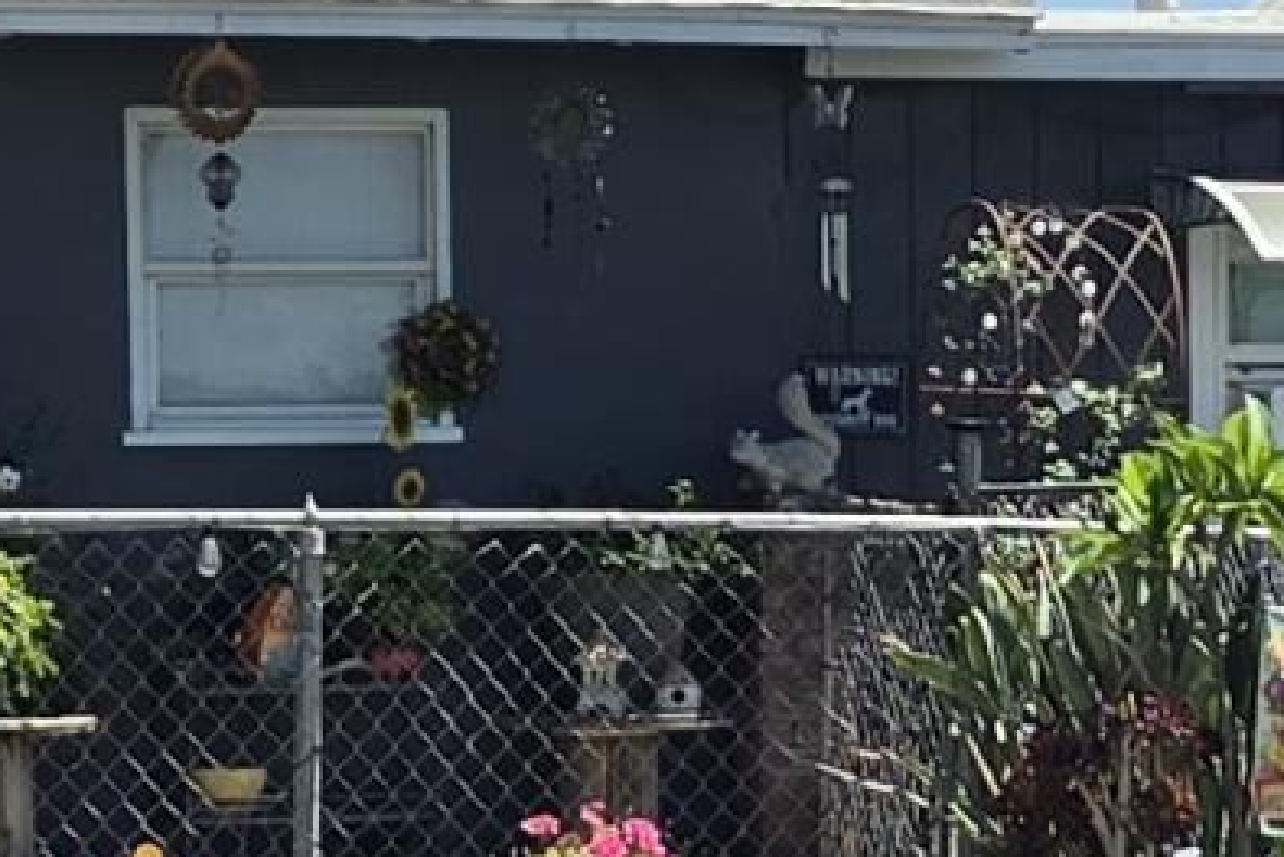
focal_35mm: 182
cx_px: 1036
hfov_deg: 11.3
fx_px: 6493
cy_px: 280
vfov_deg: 7.5
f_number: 1.8
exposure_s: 1/4459
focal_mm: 5.4
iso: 80
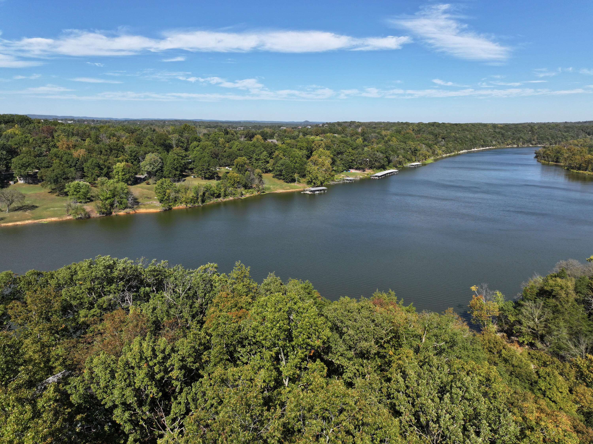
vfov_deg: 56.8
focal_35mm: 24
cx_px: 296
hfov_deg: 71.6
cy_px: 222
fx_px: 411
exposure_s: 1/2000
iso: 100
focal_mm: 12.29
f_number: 2.8
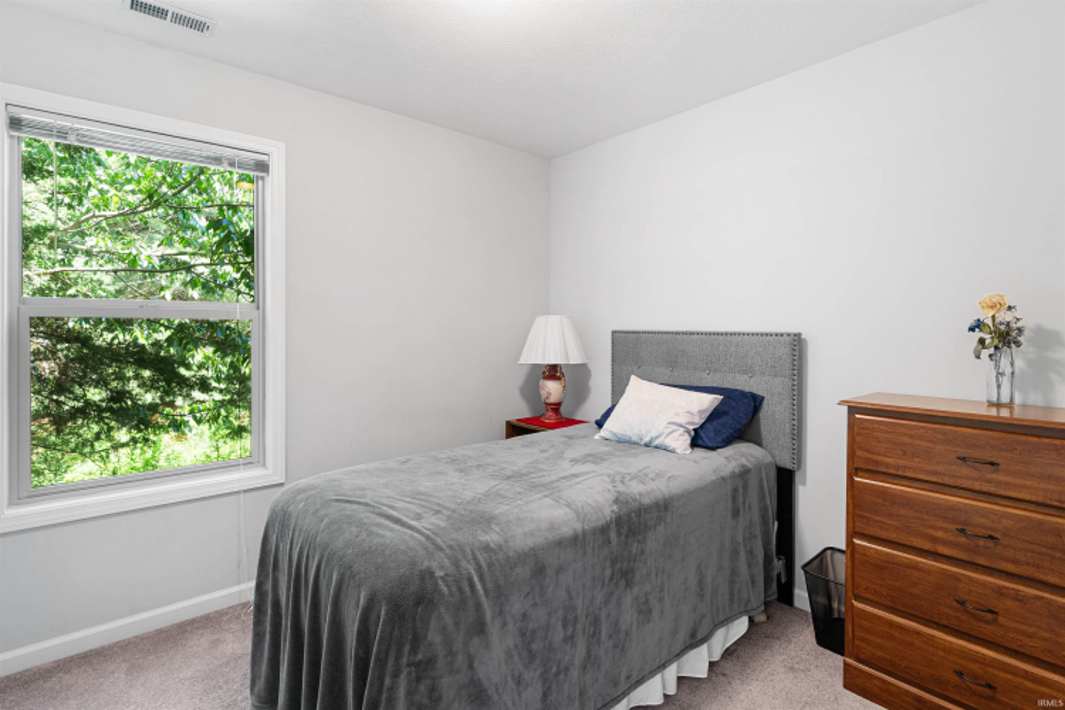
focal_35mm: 17
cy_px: 355
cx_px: 532
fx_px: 503
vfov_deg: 70.4
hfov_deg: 93.3
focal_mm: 17
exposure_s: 1/1.25
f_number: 6.3
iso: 640
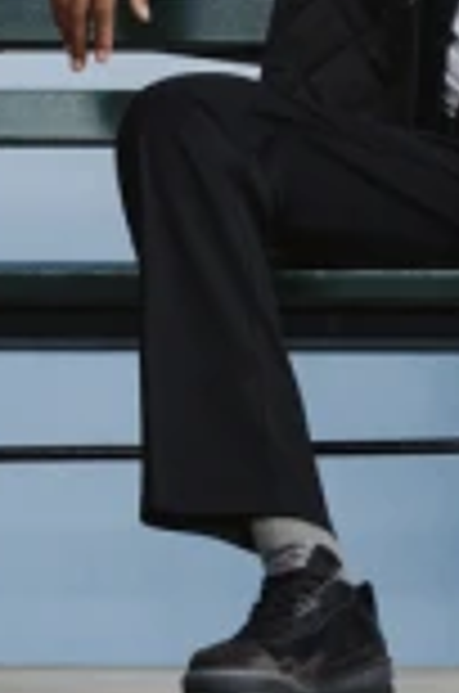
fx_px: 4995
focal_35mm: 260
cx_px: 922
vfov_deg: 7.8
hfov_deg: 5.2
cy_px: -220
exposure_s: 1/125
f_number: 11
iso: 640
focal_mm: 81.2
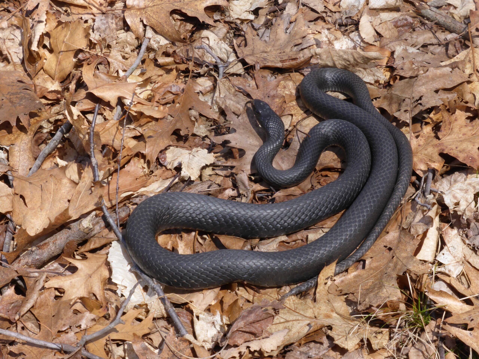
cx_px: 240
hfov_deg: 16.1
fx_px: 1688
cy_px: 180
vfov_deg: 12.1
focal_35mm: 122
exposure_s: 1/80
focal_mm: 21.8
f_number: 8
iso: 100
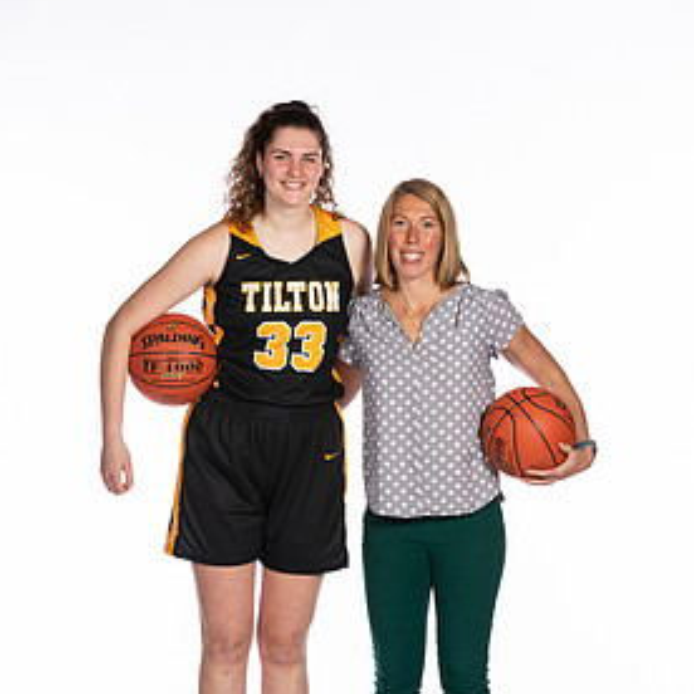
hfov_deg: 10.5
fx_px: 3765
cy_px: 425
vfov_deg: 10.5
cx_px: 365
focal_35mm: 166
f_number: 5.6
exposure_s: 1/100
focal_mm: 80
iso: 100
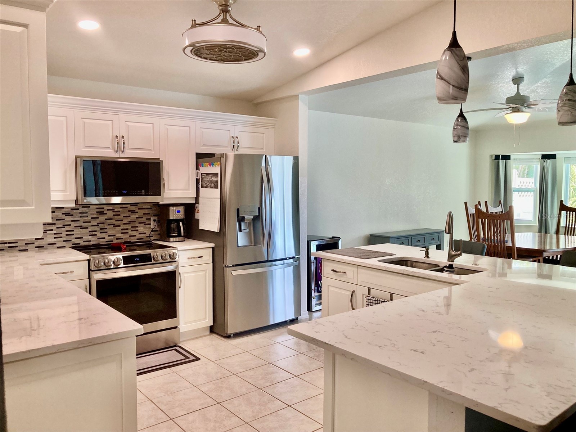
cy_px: 216
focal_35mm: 28
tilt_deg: -3.4
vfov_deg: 49.7
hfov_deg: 63.4
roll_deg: +0.6
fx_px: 466
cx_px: 288
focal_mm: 3.99
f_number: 1.8
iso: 80
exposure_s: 1/120
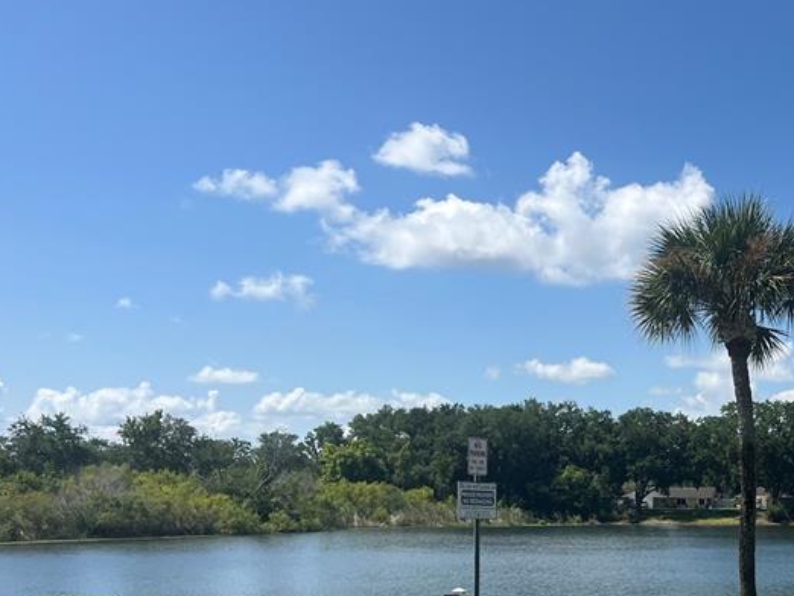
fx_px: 1170
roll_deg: +0.9
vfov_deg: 27.9
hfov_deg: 34.9
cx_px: 744
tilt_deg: -0.6
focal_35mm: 51
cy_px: 485
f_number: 1.6
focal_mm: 5.1
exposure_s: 1/4310
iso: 50
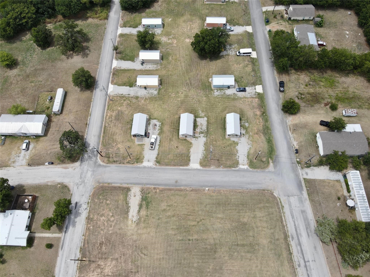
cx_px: 185
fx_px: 257
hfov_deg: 71.6
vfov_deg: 56.8
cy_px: 138
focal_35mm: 24
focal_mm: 4.5
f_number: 2.8
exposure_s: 1/800
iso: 100
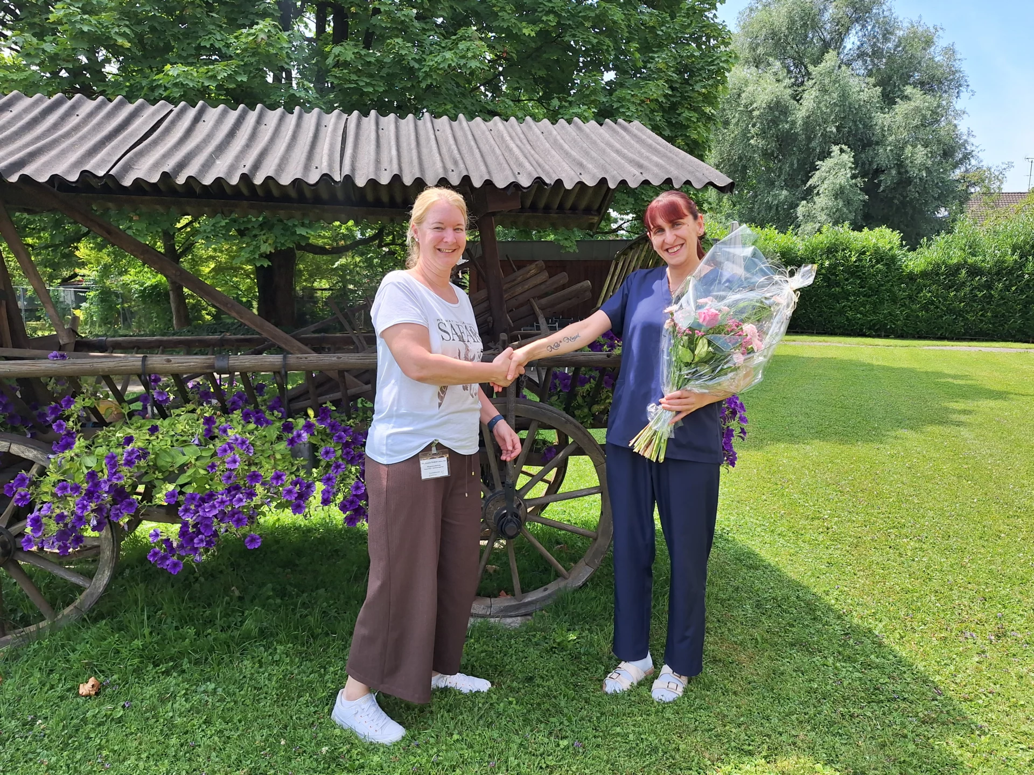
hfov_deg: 73.9
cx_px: 517
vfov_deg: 58.9
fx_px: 687
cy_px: 388
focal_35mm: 23
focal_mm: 5.54
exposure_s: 1/982
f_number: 1.8
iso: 40
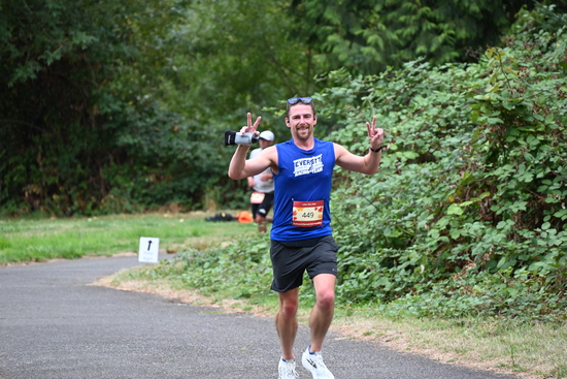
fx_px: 3151
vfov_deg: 6.9
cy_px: 190
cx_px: 284
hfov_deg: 10.3
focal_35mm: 200
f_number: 6.3
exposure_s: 1/250
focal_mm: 200
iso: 1000
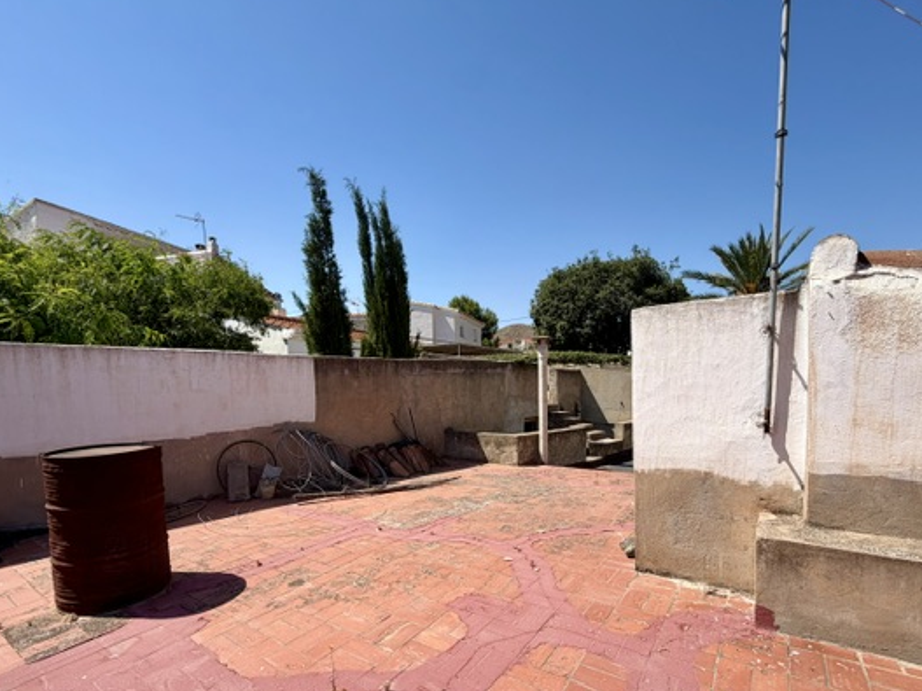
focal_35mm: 17
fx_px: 453
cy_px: 408
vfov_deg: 74.1
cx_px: 455
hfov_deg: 91.0
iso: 20
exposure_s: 1/1017
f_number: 2.2
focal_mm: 2.22
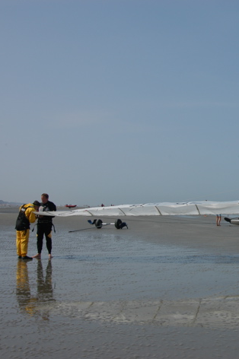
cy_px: 181
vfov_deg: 36.3
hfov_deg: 23.7
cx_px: 230
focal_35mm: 55
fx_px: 548
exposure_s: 1/400
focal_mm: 24
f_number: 10
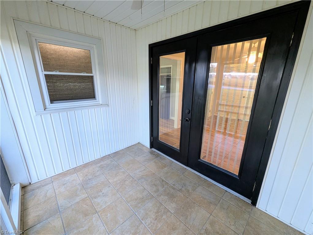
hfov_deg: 106.1
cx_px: 156
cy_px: 118
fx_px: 118
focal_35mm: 13
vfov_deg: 90.0
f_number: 2.2
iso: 181
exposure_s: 1/30
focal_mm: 1.95
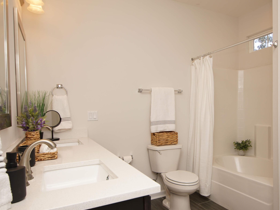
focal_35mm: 25
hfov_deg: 67.8
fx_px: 202
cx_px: 182
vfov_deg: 54.7
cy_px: 118
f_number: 4.5
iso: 125
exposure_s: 1/60
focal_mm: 12
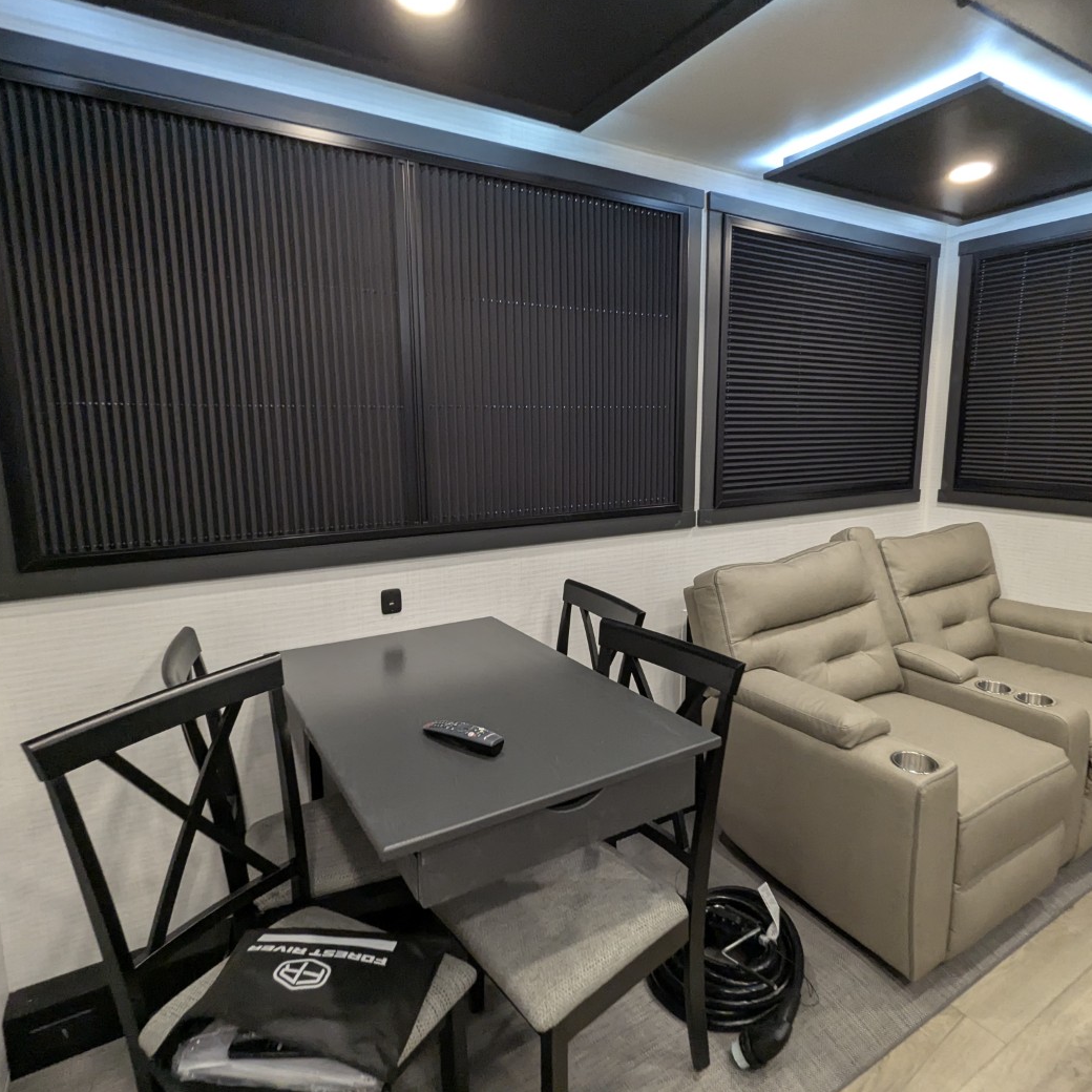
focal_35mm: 19
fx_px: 678
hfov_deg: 77.6
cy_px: 545
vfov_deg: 77.7
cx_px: 584
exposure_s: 1/61.5
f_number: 2.2
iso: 250
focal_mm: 2.35
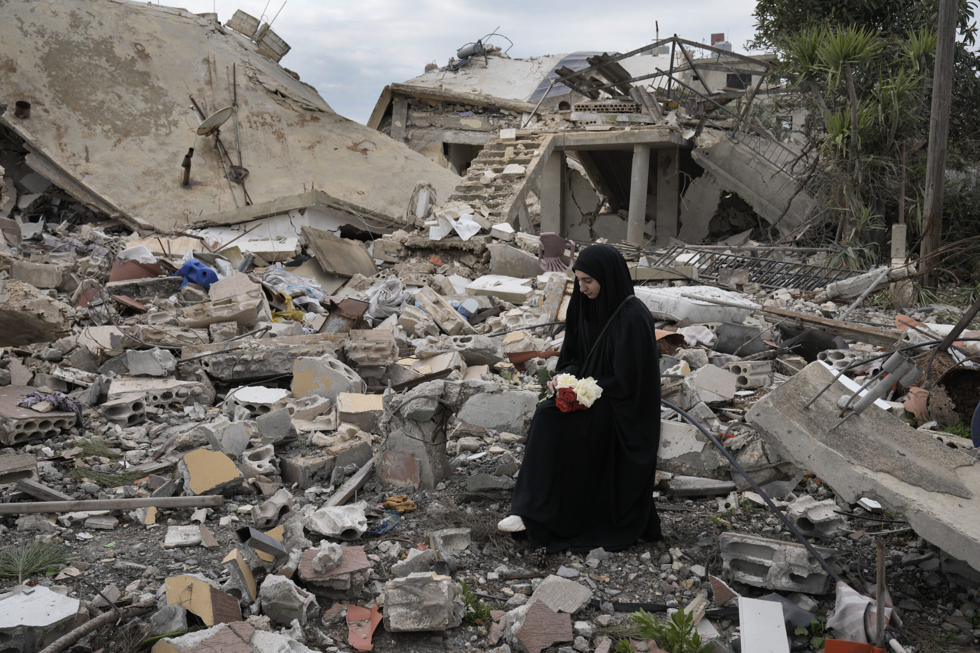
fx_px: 926
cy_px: 326
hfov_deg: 55.8
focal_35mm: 34
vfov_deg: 38.9
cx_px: 490
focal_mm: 34
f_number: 7.1
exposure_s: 1/250
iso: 160
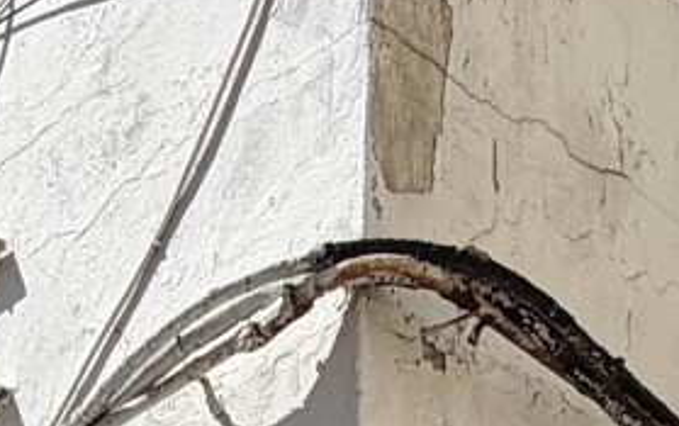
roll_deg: +0.0
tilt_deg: -2.3
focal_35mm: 102
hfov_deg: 19.6
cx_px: -34
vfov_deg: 9.4
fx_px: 1889
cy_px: 1368
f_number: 2.2
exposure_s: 1/1235
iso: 20
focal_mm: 2.22
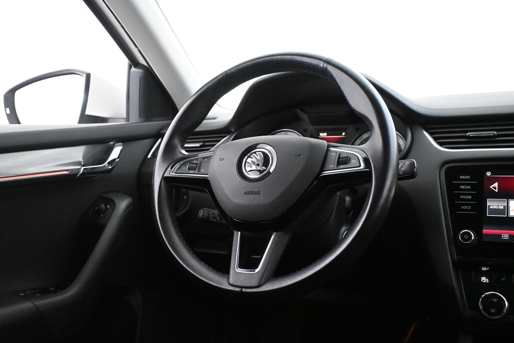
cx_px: 257
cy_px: 172
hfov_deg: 51.3
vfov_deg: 35.5
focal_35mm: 38
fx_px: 535
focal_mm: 25
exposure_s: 1/60
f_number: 4.2
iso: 11400
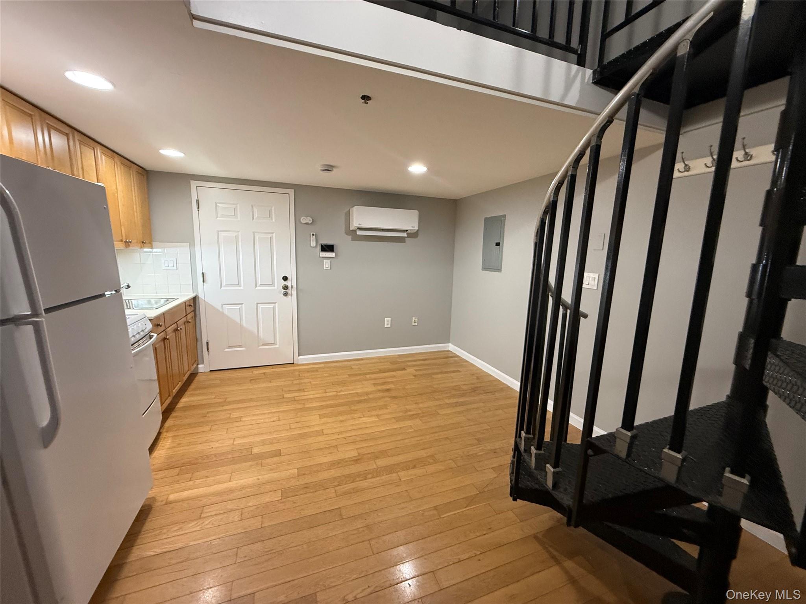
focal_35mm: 14
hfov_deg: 102.1
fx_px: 326
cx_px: 403
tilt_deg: -9.1
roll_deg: -1.6
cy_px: 302
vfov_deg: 85.7
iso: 250
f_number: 2.2
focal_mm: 2.22
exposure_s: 1/60
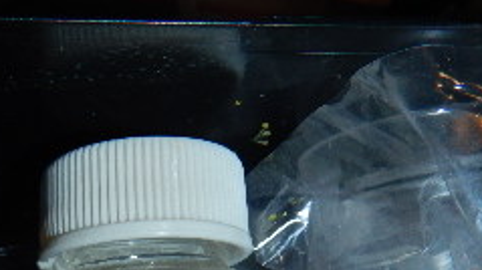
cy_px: 401
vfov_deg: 15.8
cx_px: 99
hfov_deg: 29.5
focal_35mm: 70
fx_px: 894
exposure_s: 1/30
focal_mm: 4.3
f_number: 8.2
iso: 200
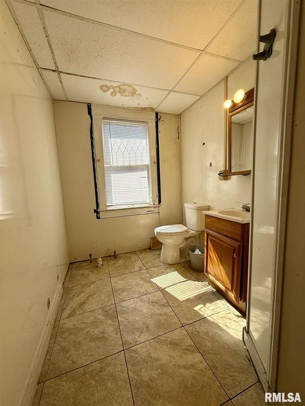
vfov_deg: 102.1
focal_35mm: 14
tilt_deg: -6.8
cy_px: 203
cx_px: 152
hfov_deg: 85.7
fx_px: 164
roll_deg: +1.9
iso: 50
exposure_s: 1/386
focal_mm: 2.22
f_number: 2.2
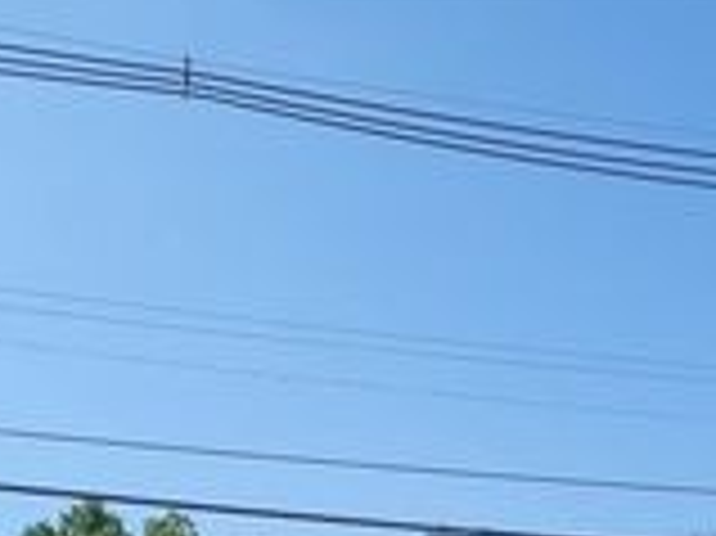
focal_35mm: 82
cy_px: 813
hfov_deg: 23.7
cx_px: 477
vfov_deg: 16.3
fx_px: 1695
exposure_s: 1/2483
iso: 40
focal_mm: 5.4
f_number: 1.8
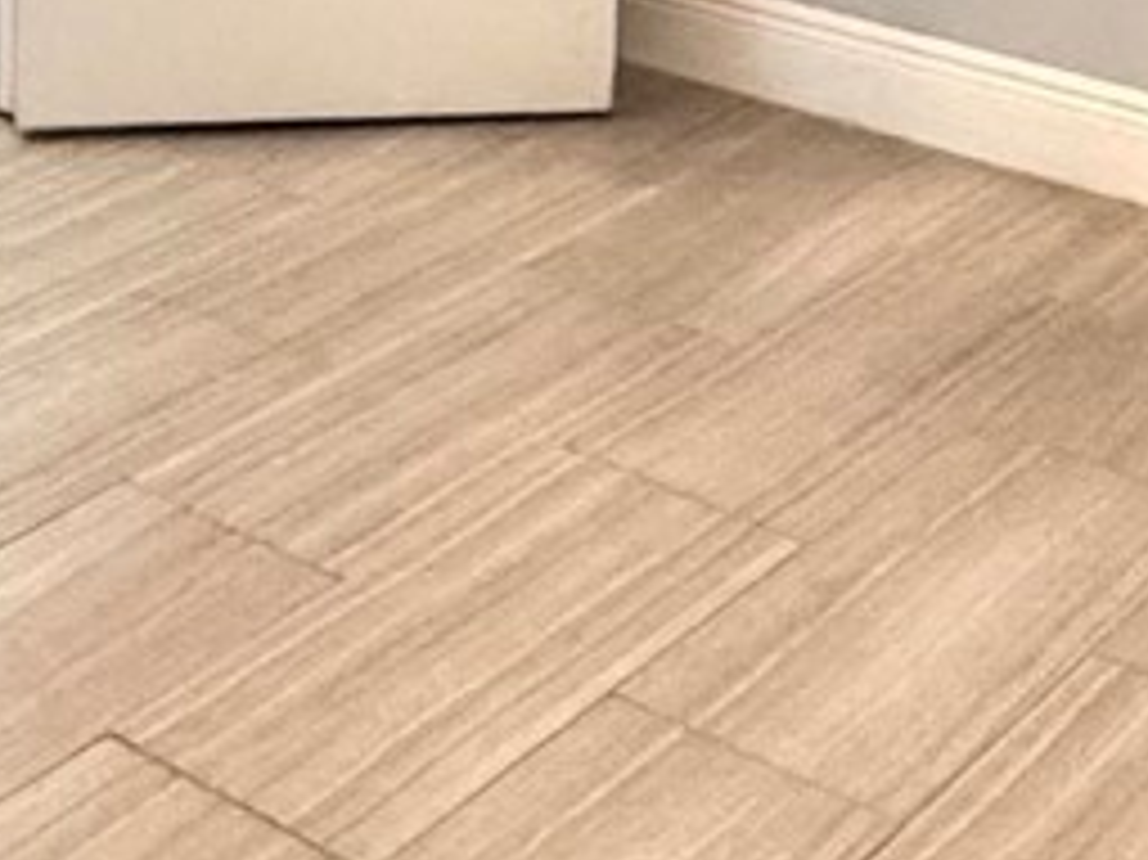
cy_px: -860
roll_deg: -1.3
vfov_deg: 14.1
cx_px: 756
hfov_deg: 22.2
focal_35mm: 88
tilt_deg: -3.0
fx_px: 2917
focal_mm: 2.22
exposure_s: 1/60
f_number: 2.2
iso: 640
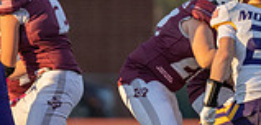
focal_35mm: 1051
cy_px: 74
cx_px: 45
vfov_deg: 1.0
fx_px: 7026
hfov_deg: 2.1
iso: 250
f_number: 2.8
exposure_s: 1/1250
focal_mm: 200
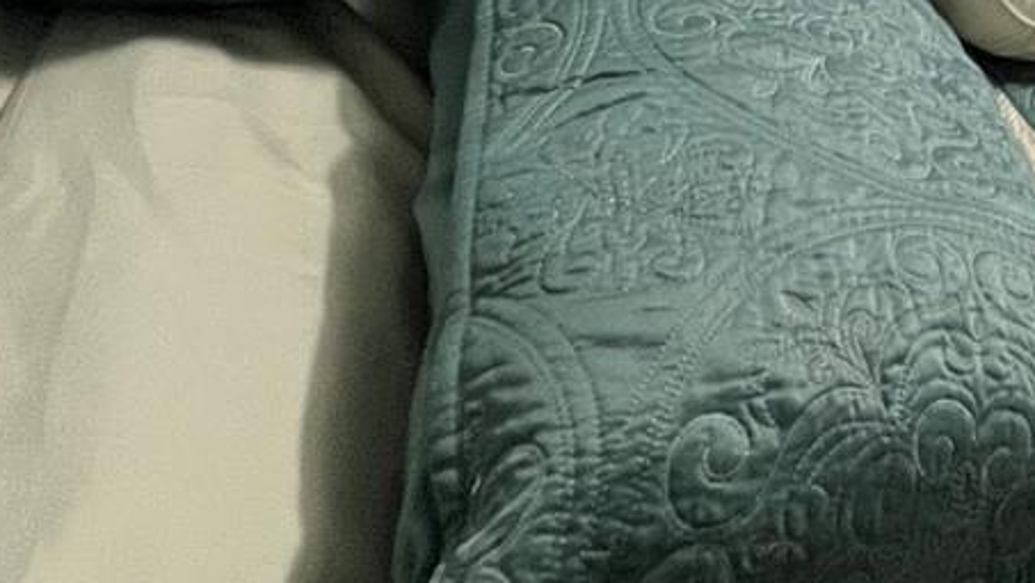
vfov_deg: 17.5
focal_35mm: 50
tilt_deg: -13.7
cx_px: 1396
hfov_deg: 30.8
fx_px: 1372
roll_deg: -3.2
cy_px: -569
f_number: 1.8
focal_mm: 1.57
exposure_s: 1/60
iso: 250
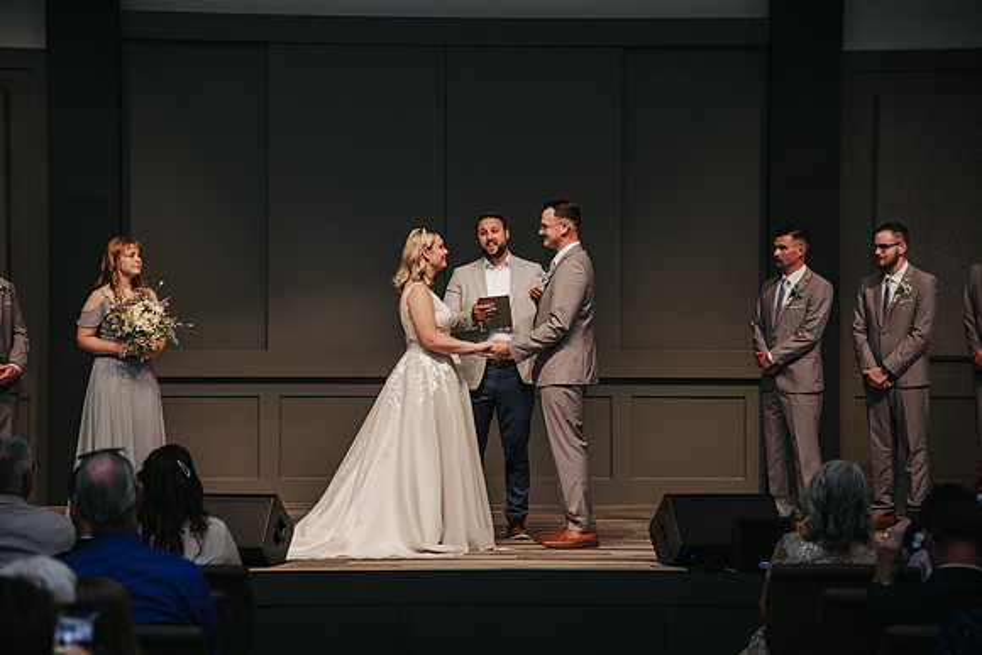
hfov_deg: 19.2
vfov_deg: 12.9
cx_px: 467
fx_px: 2901
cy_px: 327
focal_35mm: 106
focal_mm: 98
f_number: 4
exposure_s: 1/200
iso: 560
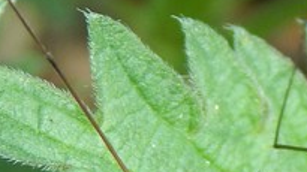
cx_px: 177
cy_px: 241
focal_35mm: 472
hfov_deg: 4.6
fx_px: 3840
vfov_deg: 2.6
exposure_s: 1/60
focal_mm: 18.7
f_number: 4.5
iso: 125
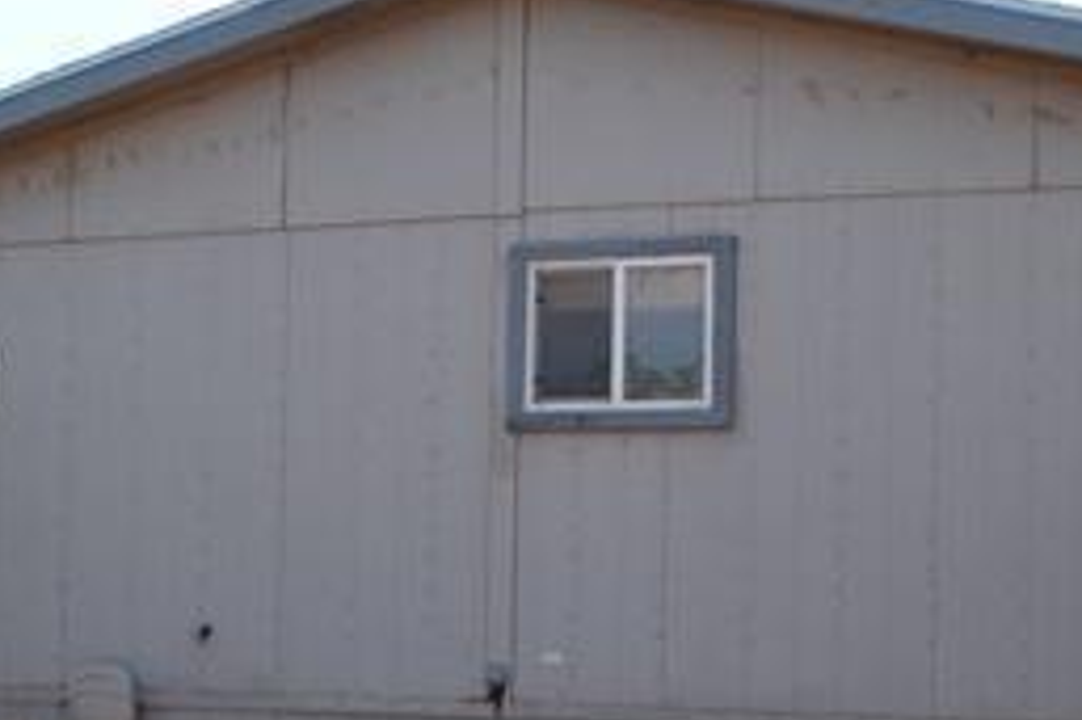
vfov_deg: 21.4
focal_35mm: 63
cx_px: 573
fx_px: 1892
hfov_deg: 31.9
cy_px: 539
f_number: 7.1
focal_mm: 18
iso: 100
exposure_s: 1/200
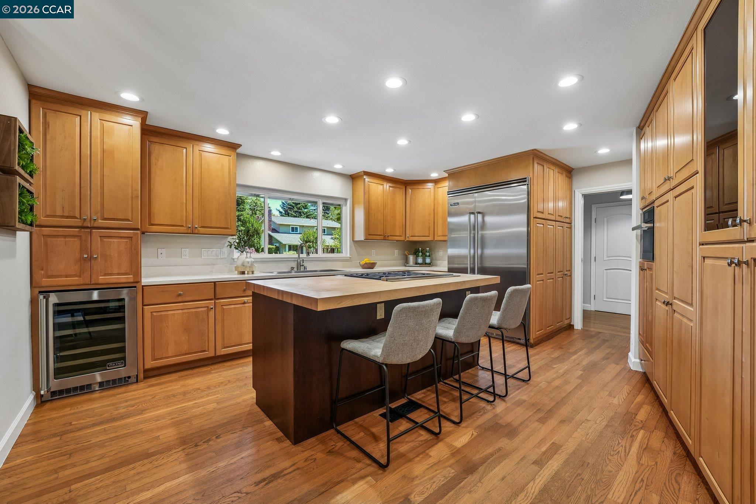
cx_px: 378
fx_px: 294
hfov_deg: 104.3
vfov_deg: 81.2
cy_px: 252
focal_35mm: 14
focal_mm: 14
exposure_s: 1/20
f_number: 8
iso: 640
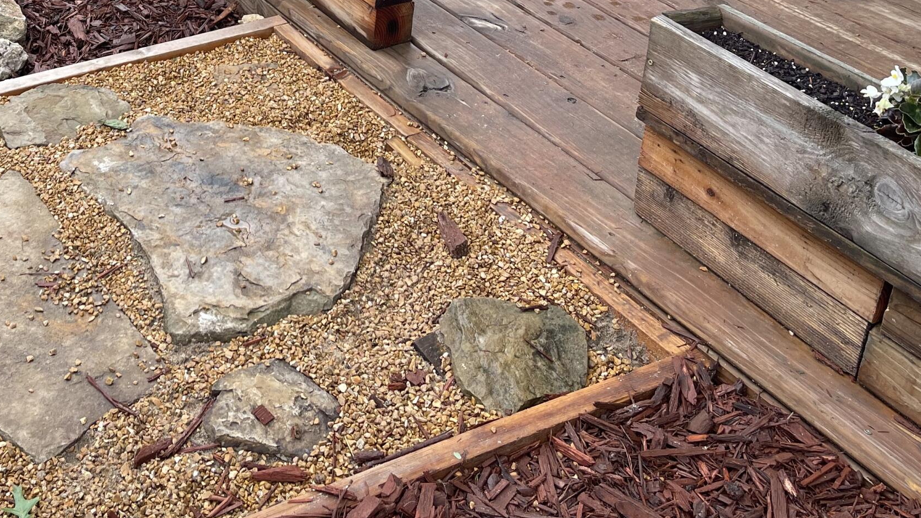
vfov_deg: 22.6
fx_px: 1197
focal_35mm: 49
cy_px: -89
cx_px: 223
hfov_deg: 40.8
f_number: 1.6
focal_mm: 5.1
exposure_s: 1/391
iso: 32
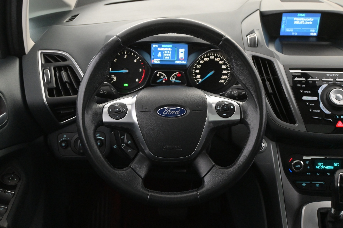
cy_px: 114
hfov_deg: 43.0
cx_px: 172
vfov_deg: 29.4
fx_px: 436
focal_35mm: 46
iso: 4000
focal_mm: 30.5
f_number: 4.8
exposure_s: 1/50
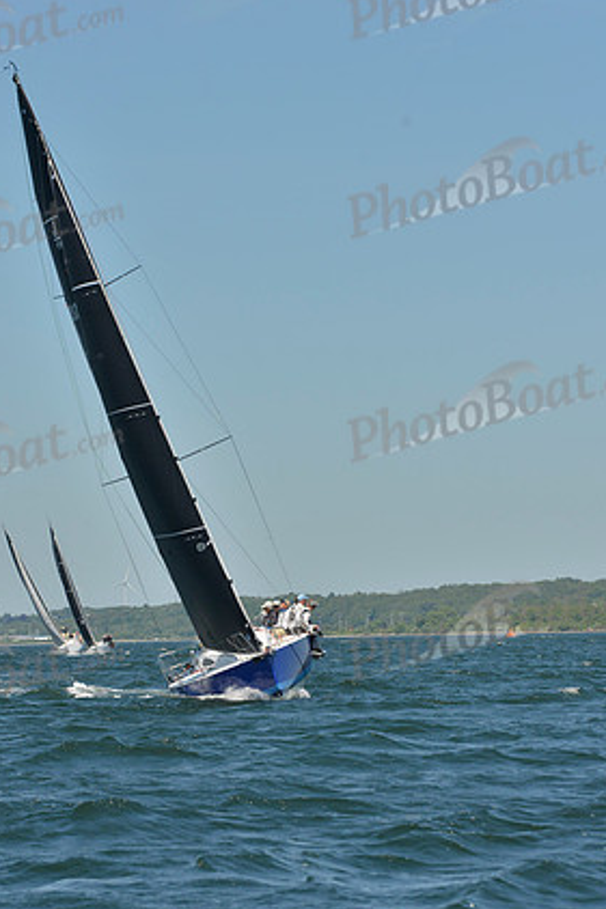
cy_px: 325
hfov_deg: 8.0
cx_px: 236
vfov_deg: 11.9
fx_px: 4346
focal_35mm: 172
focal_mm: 125
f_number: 9
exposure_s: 1/1250
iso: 280
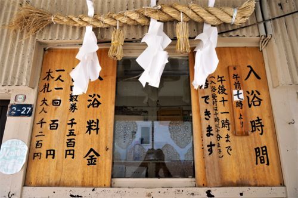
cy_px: 99
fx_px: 198
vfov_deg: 53.0
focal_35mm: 24
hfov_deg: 73.8
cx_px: 149
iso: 200
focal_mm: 16
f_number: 6.3
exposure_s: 1/100
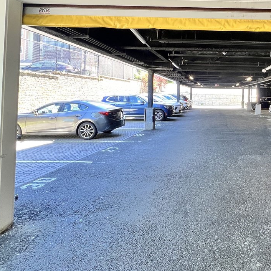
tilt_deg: +2.4
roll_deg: -0.7
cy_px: 89
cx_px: 217
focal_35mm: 25
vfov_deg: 61.3
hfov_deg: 58.1
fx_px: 221
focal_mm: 1.57
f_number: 1.8
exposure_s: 1/120
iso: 160
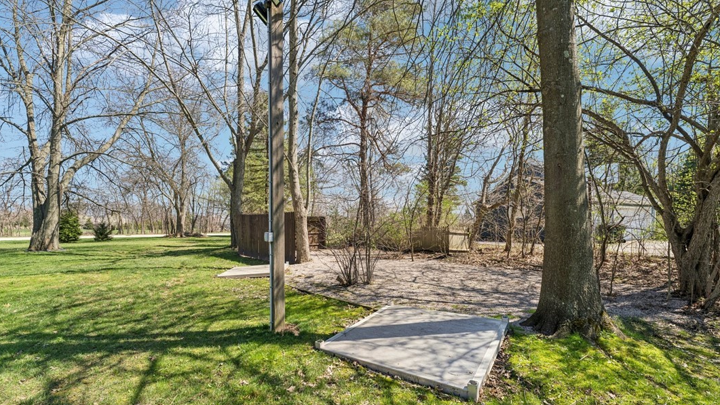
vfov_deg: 70.4
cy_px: 223
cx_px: 362
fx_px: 286
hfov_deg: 103.0
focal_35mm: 15
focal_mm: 14
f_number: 8
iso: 160
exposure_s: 1/250
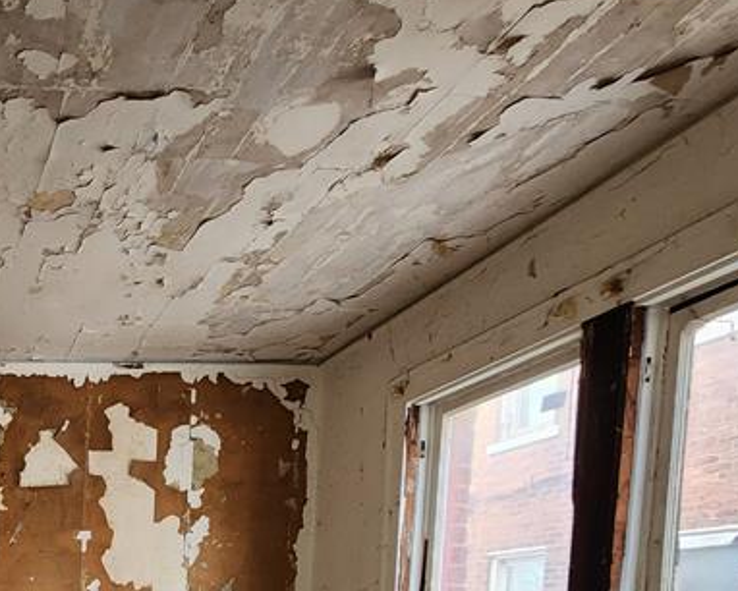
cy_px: 686
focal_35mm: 34
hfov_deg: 42.0
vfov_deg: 35.4
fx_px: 743
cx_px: -70
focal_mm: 2.2
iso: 250
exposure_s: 1/60
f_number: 2.2
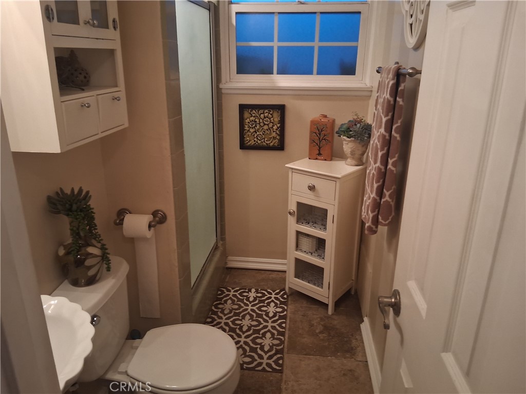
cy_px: 197
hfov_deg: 67.3
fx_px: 395
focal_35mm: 26
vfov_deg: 53.1
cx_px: 263
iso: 500
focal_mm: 3.98
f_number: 1.8
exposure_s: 1/33
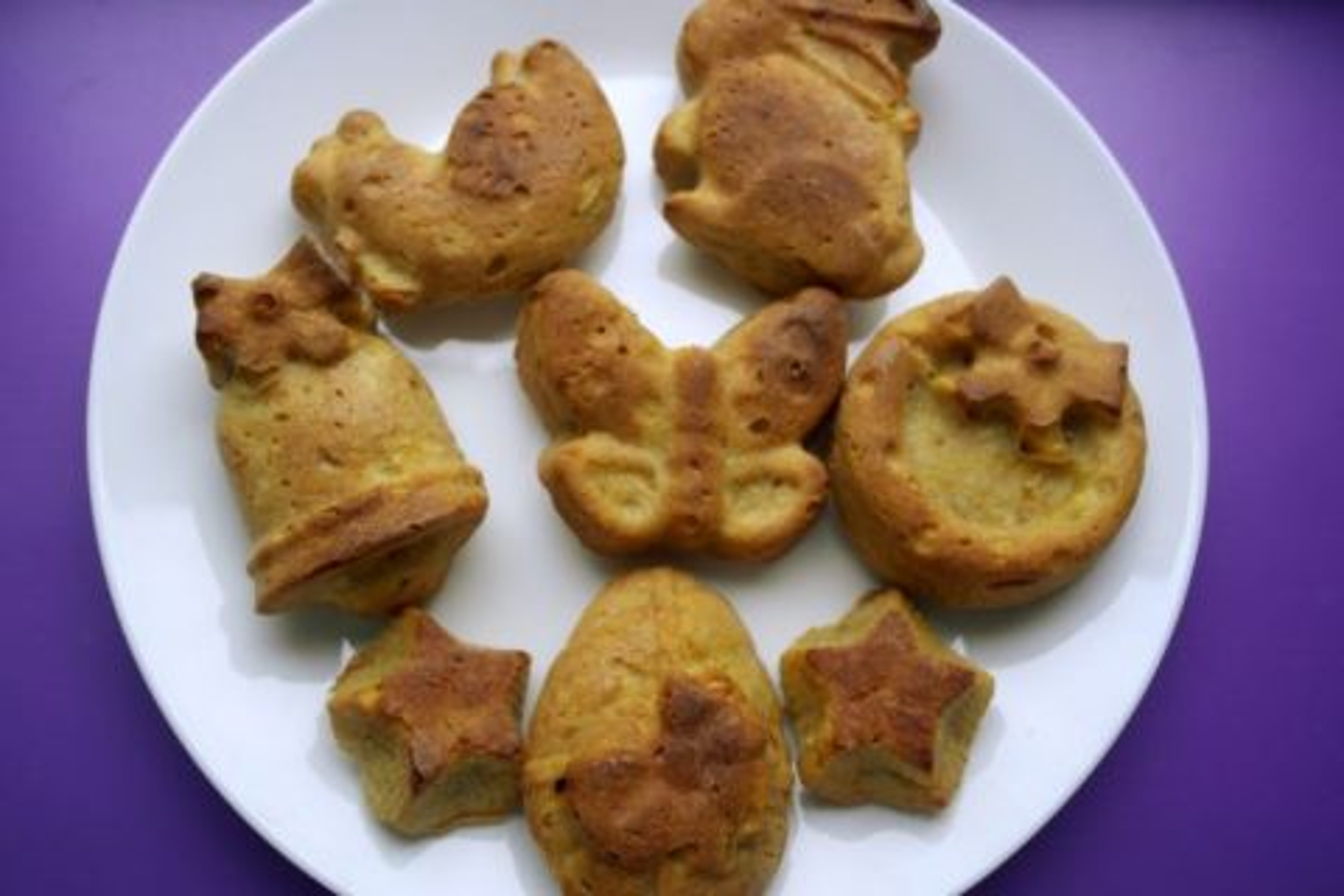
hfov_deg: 61.9
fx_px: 1120
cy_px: 448
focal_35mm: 30
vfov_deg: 43.6
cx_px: 672
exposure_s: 1/80
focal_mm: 20
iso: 400
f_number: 3.5
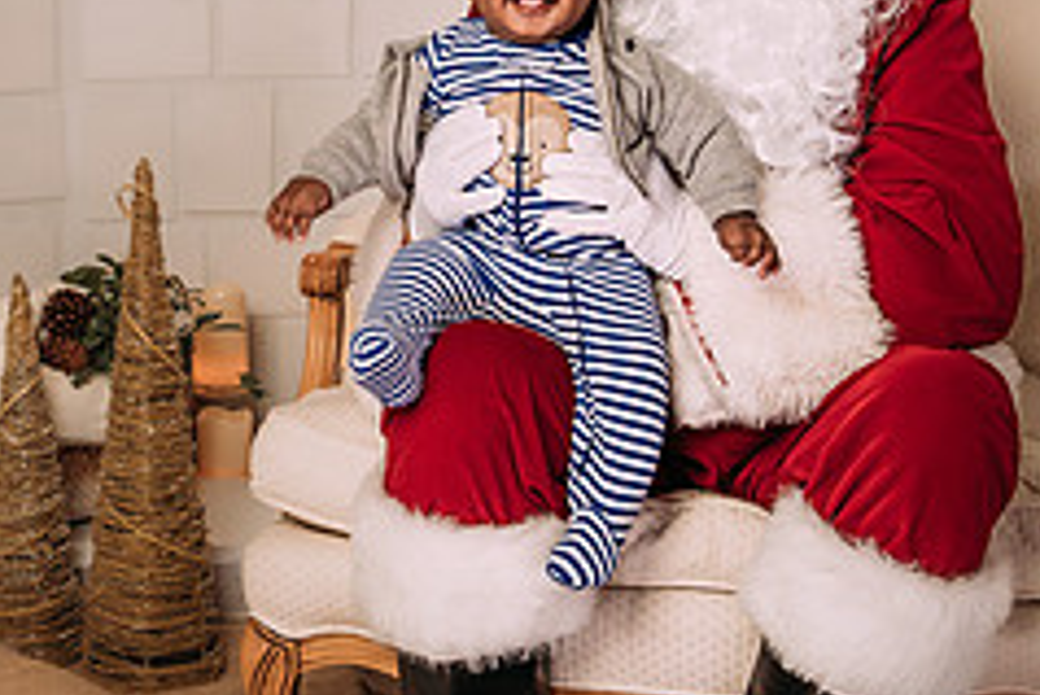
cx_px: 272
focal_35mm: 98
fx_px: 2833
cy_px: 274
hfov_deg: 20.7
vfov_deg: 14.0
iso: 100
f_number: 5.6
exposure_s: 1/100
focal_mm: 35
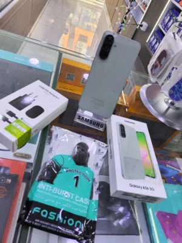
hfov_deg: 56.8
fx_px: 168
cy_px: 122
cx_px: 91
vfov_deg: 71.6
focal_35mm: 24
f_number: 1.8
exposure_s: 1/100
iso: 50
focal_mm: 4.68
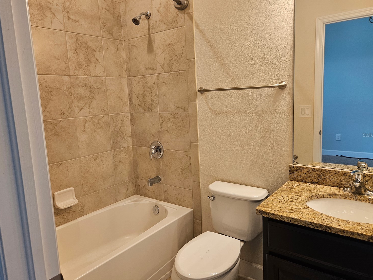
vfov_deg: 54.9
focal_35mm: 25
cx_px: 184
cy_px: 135
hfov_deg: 69.4
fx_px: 269
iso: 200
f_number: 1.8
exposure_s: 1/120
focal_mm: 5.4
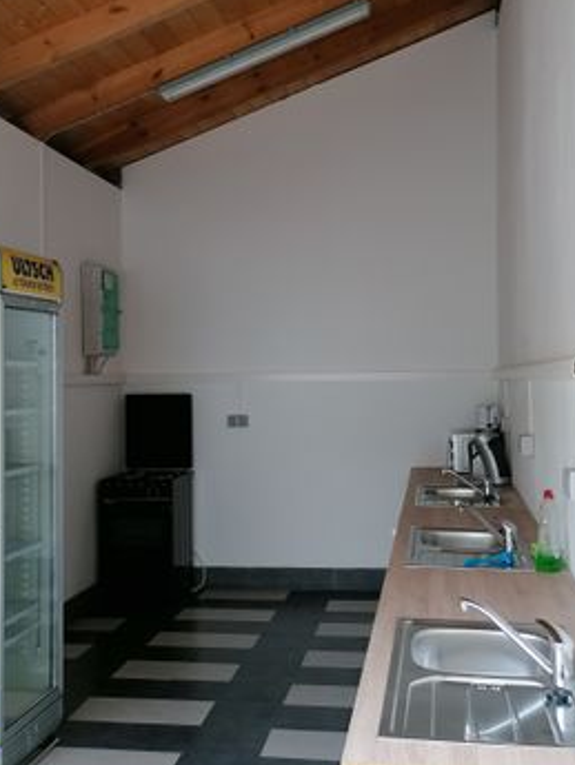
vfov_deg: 42.9
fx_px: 974
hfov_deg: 32.9
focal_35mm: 44
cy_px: 346
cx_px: 264
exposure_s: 1/50
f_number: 1.8
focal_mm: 4.75
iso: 100
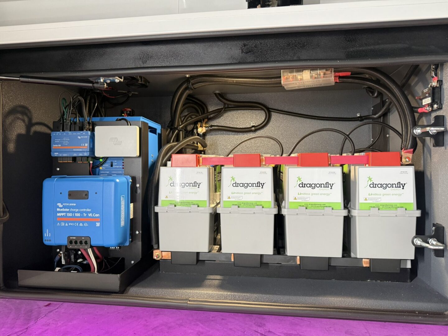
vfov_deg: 56.8
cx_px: 224
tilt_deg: +1.0
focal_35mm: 24
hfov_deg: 71.6
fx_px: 311
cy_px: 168
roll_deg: +0.9
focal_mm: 6.76
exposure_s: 1/59
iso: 400
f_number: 1.78
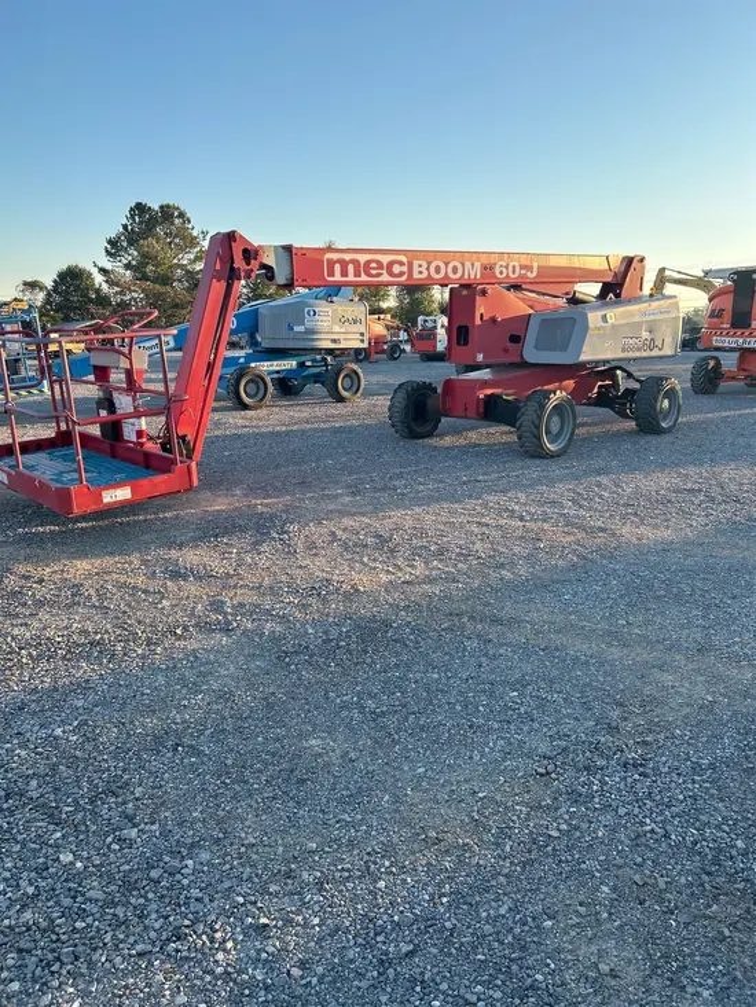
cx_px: 378
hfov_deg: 53.1
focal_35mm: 26
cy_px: 504
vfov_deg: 67.3
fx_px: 757
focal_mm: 5.7
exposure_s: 1/965
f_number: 1.5
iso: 50
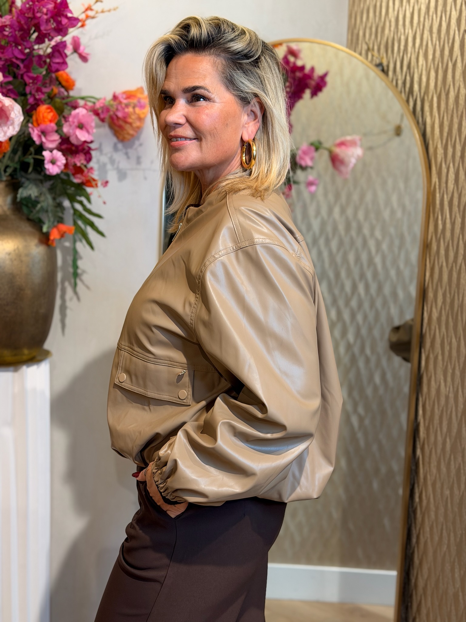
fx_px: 862
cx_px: 233
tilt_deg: -10.1
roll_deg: -1.3
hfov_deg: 30.3
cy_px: 311
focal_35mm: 48
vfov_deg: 39.7
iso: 64
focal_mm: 6.76
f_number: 1.78
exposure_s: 1/100
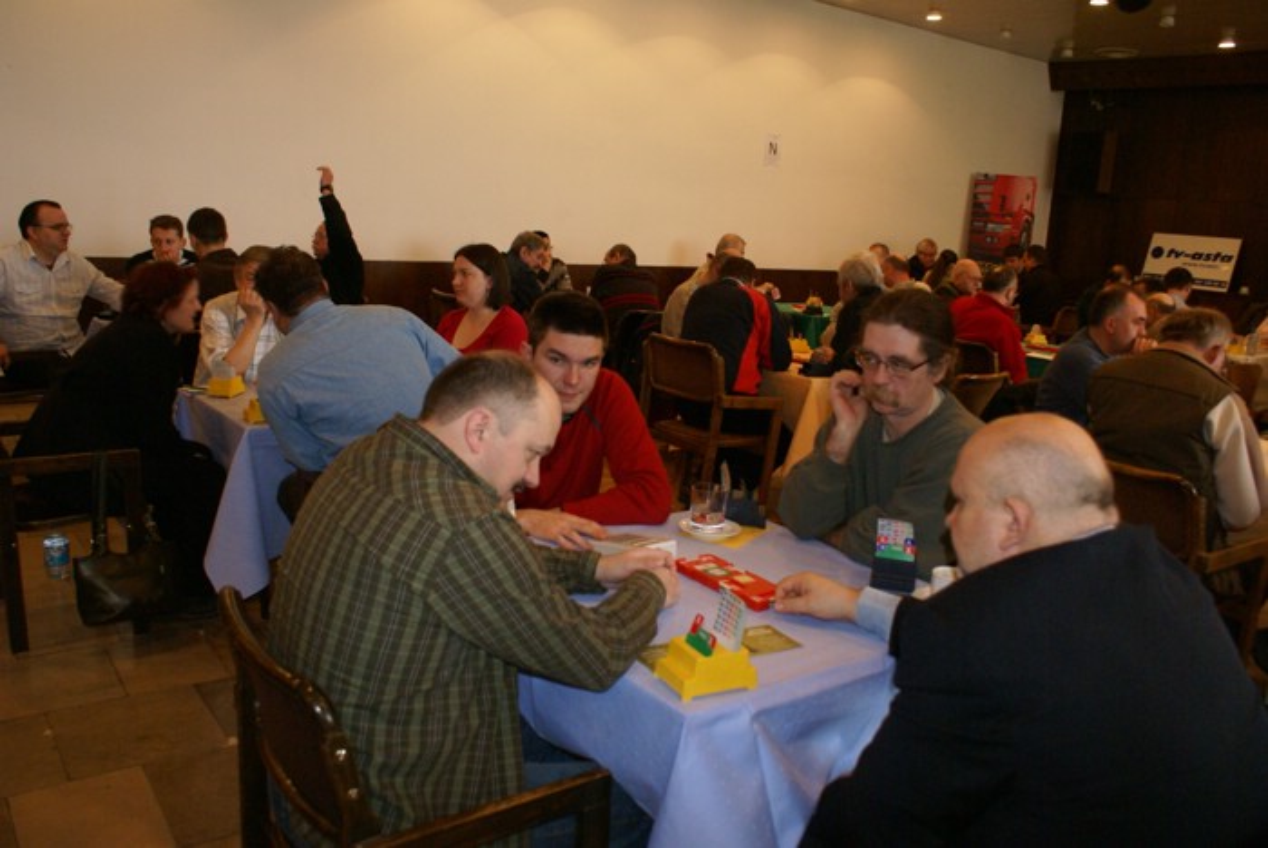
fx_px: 1058
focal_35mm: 30
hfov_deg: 61.9
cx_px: 634
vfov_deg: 43.7
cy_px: 424
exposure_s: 1/25
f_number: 4
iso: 800
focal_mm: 20
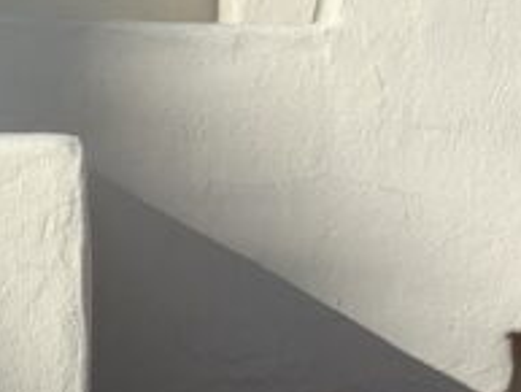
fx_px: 4157
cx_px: -159
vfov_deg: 5.4
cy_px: 238
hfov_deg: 7.1
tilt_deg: +0.8
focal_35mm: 276
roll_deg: -0.8
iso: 16
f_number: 2.4
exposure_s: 1/1916
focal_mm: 6
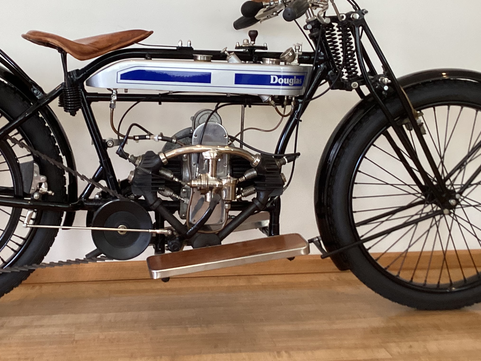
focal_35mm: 50
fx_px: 695
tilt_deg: -6.9
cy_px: 139
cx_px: 174
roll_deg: +0.7
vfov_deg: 29.0
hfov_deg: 37.9
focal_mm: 3.3
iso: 125
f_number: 2.4
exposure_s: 1/60
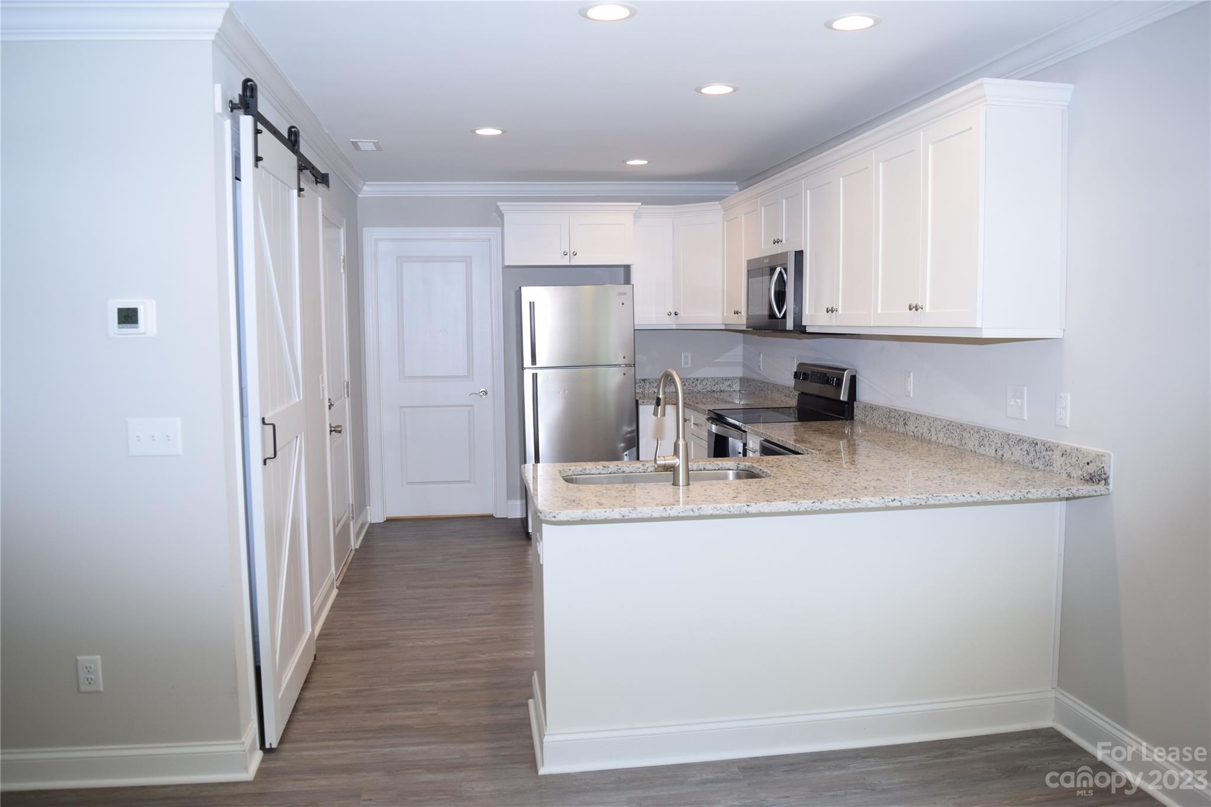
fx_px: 908
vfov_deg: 47.9
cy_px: 404
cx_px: 606
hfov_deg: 67.4
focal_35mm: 27
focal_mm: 18
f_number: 4.5
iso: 400
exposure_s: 1/80
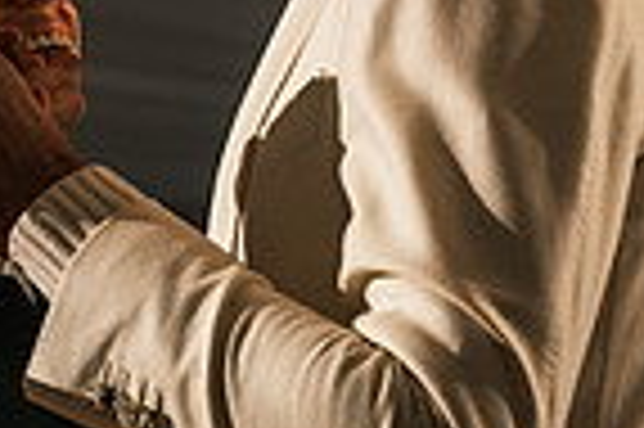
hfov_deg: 6.0
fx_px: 6093
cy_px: 101
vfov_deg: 4.0
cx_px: 41
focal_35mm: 341
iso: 640
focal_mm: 56
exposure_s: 1/250
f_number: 3.2
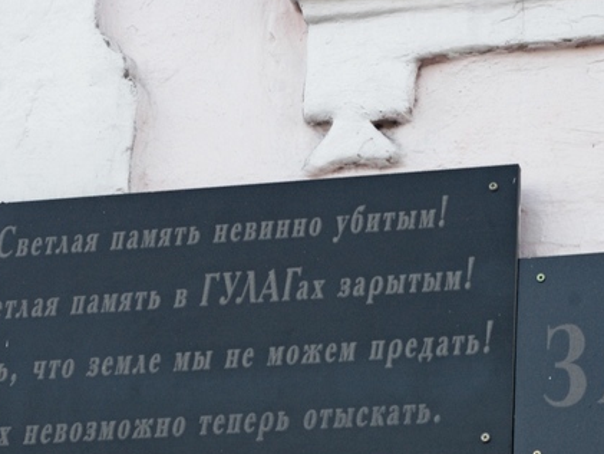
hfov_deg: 14.3
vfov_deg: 10.8
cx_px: 461
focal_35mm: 137
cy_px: 349
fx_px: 2391
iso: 800
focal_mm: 50
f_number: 9.5
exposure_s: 1/125
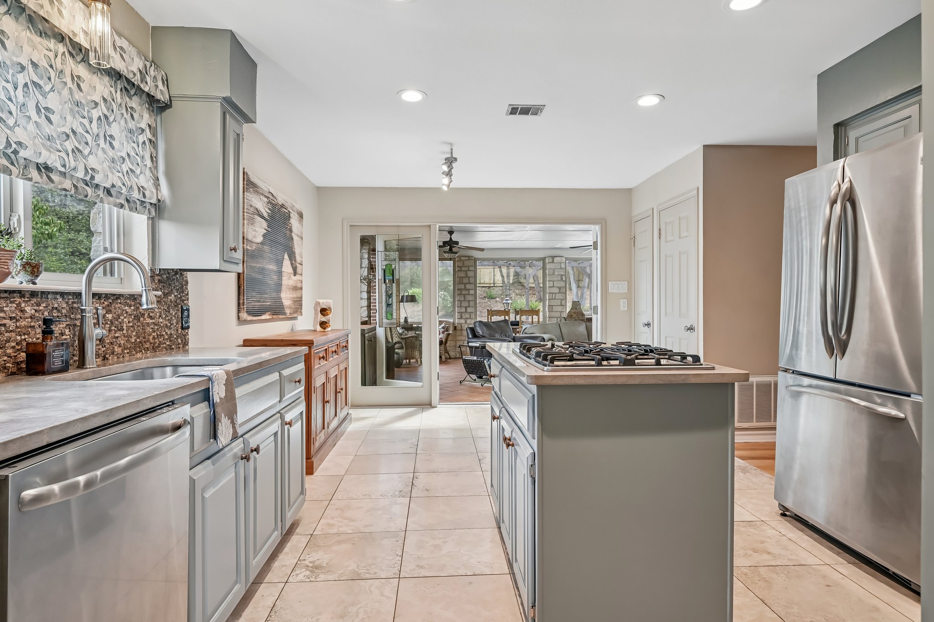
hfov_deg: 84.0
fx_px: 519
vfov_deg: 61.9
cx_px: 467
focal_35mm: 20
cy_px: 311
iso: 400
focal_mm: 20
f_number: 8
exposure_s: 1/15
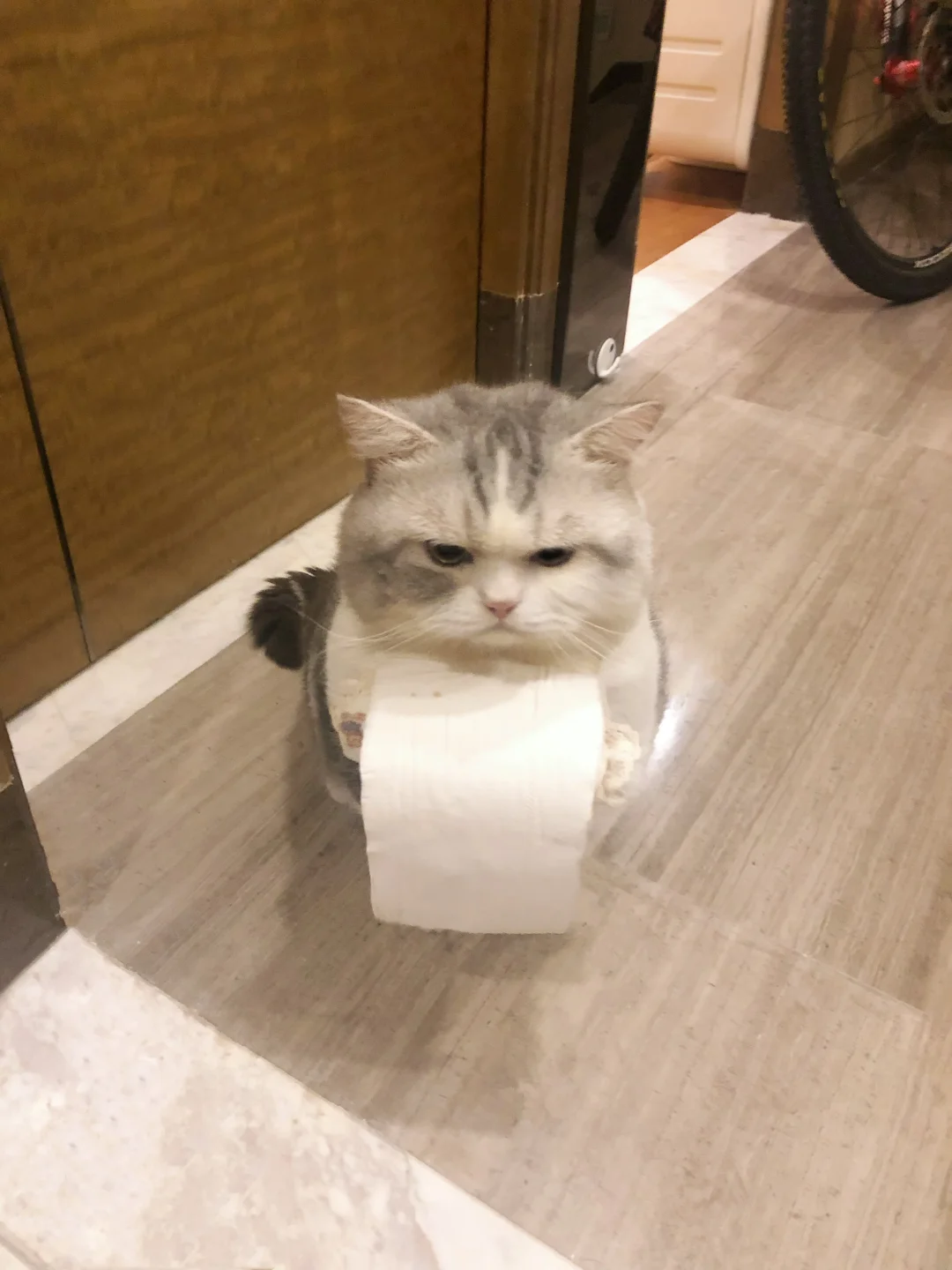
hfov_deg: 49.7
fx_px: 1027
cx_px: 476
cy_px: 635
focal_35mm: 28
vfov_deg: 63.4
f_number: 1.8
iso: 100
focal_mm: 3.99
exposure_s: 1/9
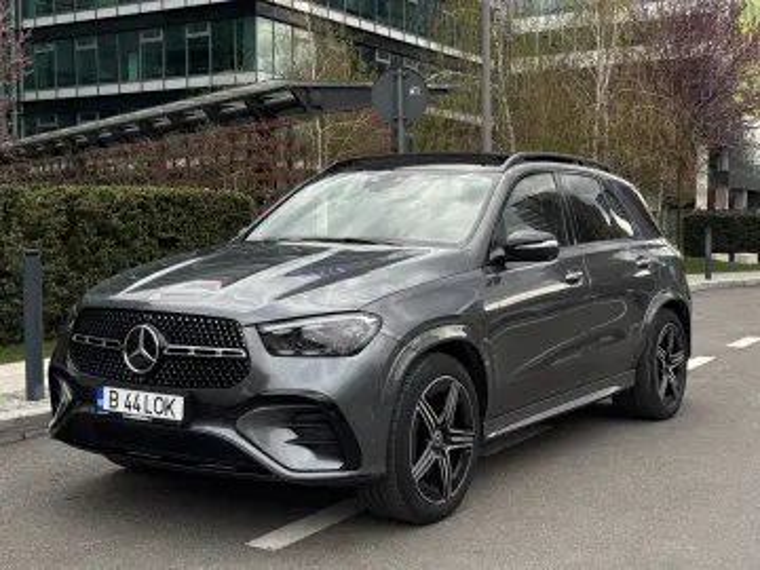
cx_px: 380
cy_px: 285
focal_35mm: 48
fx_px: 1054
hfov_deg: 39.7
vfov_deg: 30.3
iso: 64
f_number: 1.78
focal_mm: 6.76
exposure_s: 1/1366
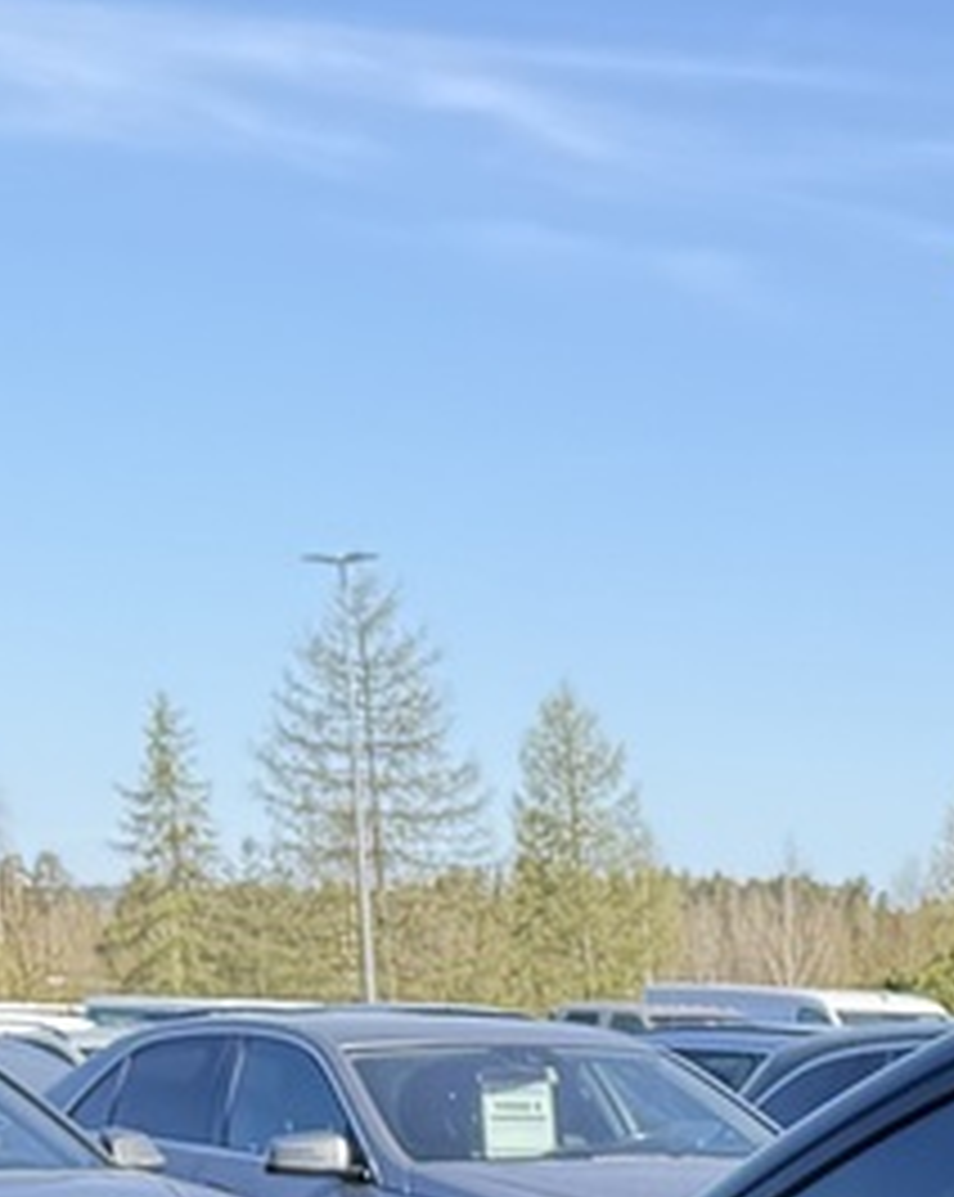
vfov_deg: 13.7
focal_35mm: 127
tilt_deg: -12.8
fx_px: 4493
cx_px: 2300
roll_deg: -1.5
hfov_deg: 10.4
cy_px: 2084
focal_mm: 6.76
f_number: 1.78
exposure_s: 1/1522
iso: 100
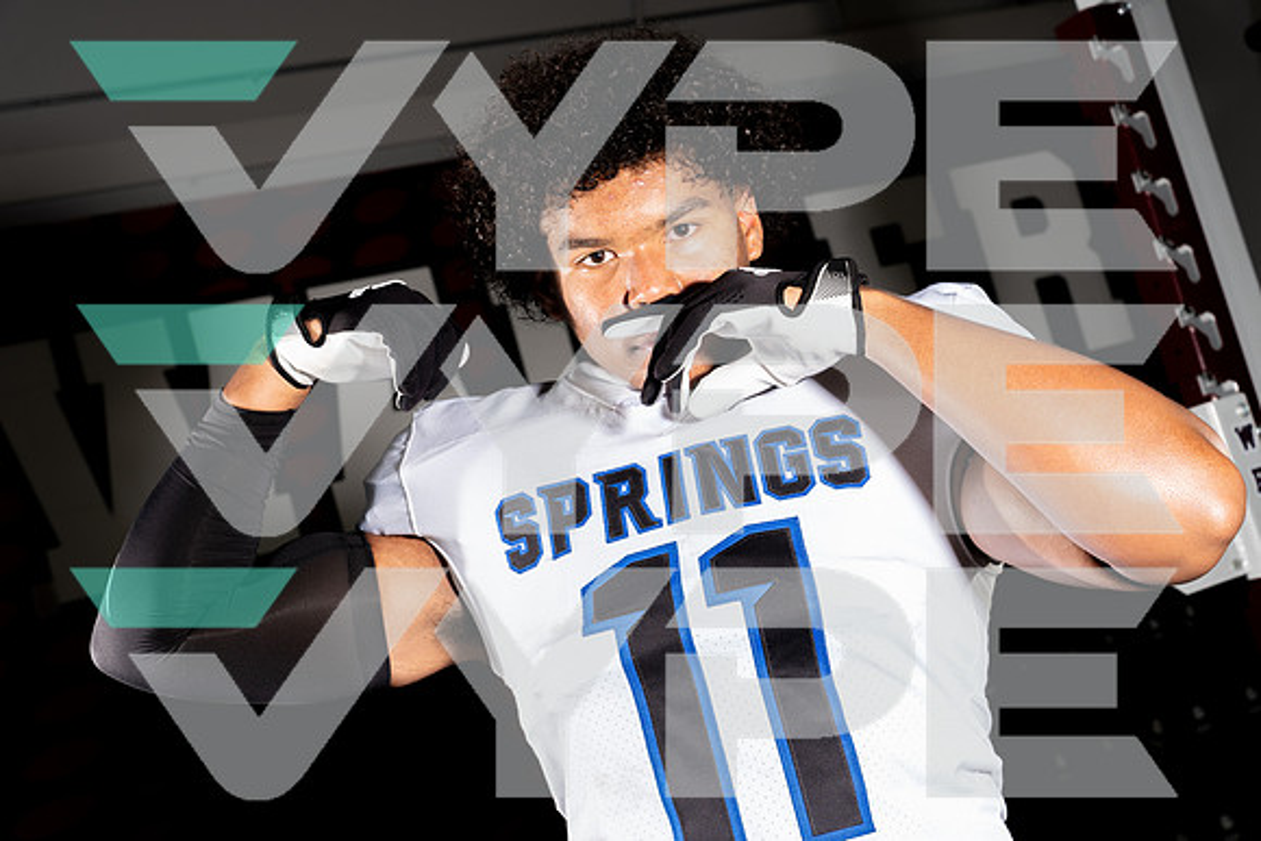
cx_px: 630
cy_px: 420
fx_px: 2032
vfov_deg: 23.4
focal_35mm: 58
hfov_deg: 34.5
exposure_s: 1/250
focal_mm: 58
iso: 200
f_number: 8
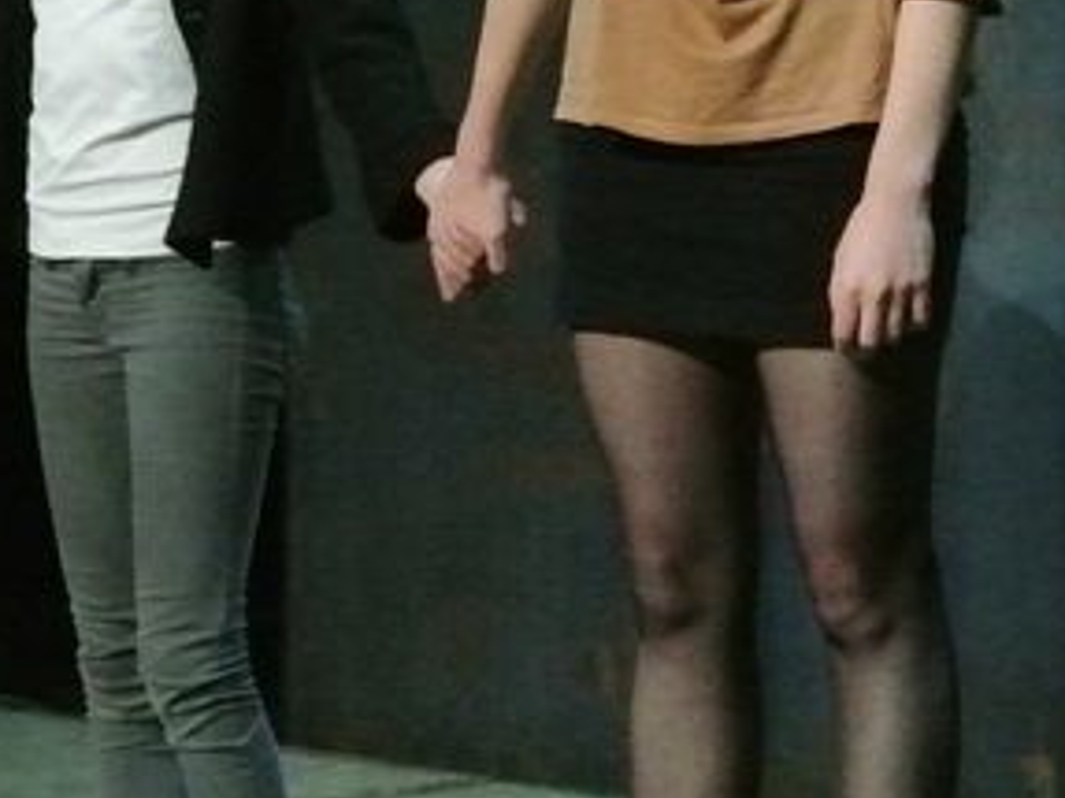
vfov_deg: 5.4
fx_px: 8488
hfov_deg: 7.2
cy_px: -132
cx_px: 160
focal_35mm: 276
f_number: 4
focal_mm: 38.5
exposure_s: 1/80
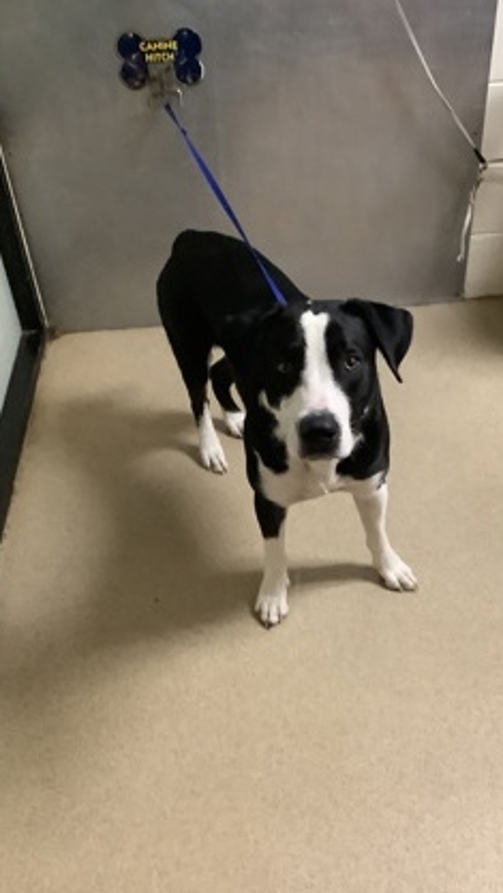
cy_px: 448
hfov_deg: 34.5
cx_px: 316
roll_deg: +0.4
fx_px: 805
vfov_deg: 58.0
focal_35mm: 34
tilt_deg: -41.1
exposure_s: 1/30
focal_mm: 3.3
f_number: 2.4
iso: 400
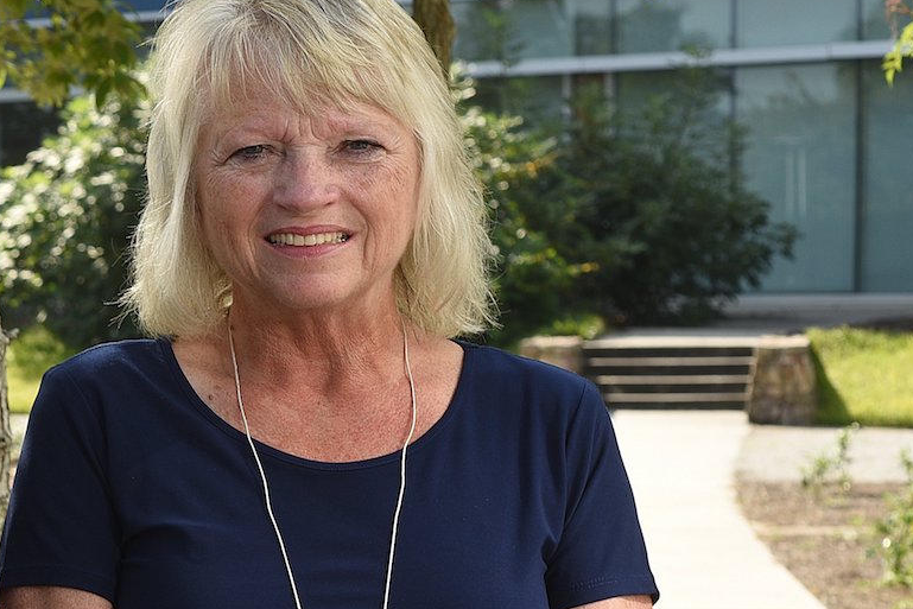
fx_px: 3957
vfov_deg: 8.7
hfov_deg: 12.5
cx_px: -430
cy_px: 716
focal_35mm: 156
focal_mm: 50
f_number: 9
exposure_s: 1/100
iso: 100
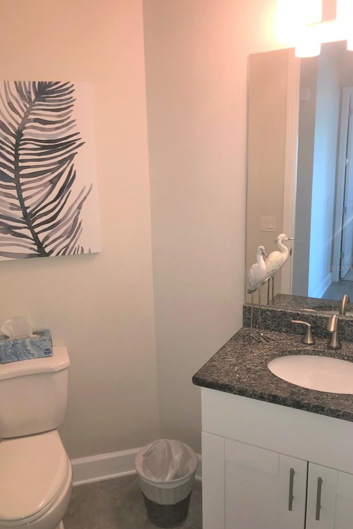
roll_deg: +1.1
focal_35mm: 30
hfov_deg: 43.5
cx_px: 155
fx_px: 441
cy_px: 267
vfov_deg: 61.9
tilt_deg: -11.9
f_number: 1.8
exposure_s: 1/30
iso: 20
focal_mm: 3.99
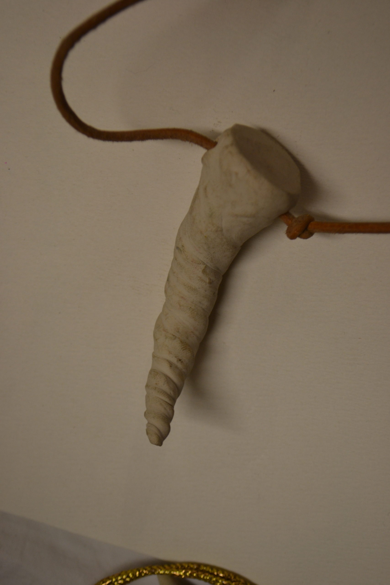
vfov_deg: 33.4
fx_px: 975
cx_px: 195
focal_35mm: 60
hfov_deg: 22.6
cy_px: 292
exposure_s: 1/60
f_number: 5.3
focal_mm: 40
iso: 450
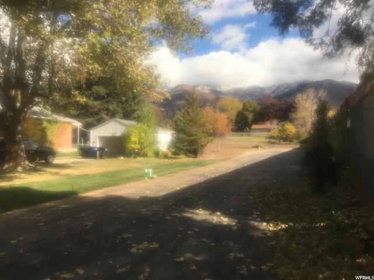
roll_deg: +0.3
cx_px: 187
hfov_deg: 61.7
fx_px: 313
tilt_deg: +1.1
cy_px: 140
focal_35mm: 29
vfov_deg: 48.2
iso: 25
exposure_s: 1/962
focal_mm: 4.15
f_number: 2.2
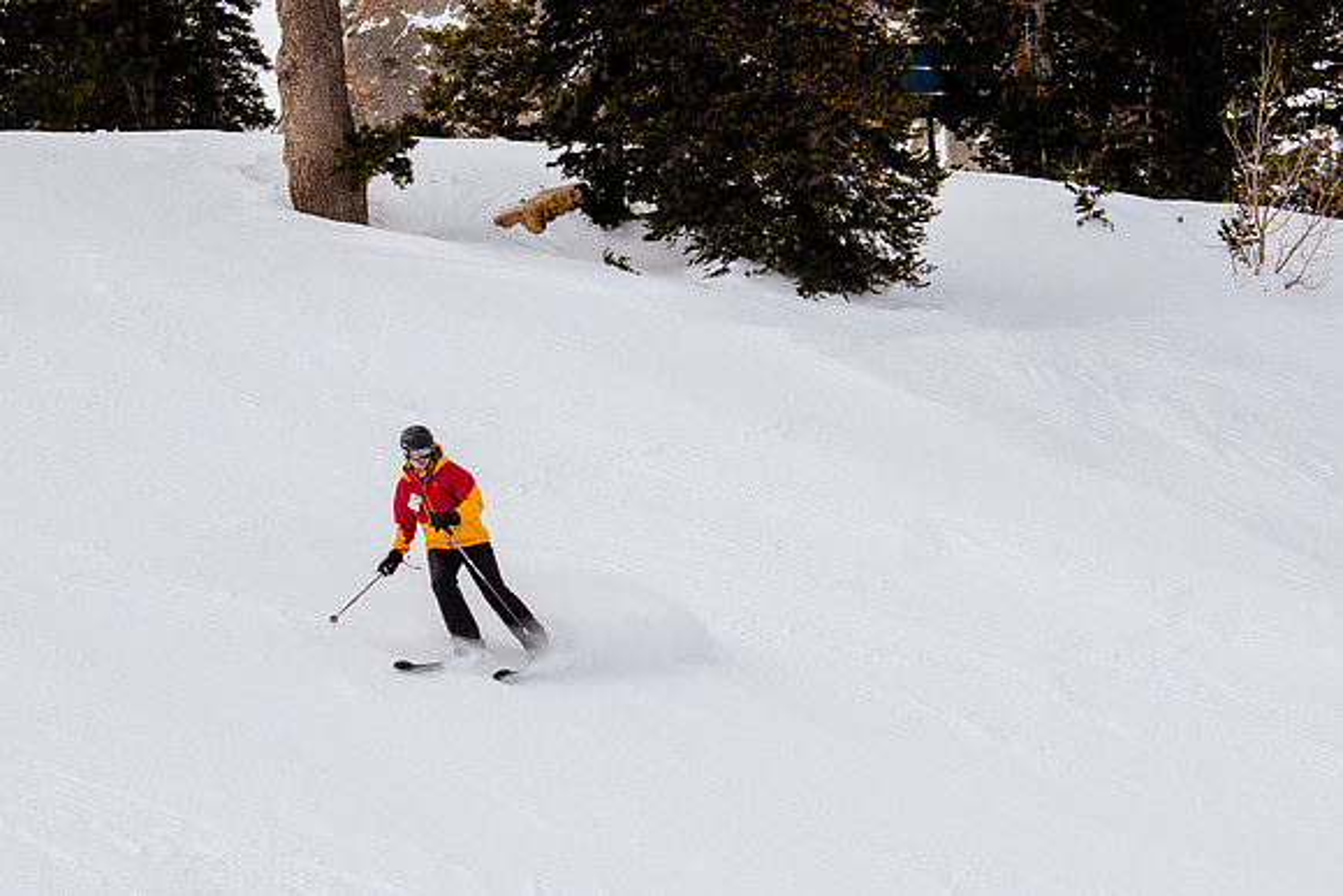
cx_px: 590
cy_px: 481
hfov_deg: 13.9
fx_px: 5527
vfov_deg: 9.3
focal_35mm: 148
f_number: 5.6
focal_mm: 55
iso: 400
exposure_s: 1/1250
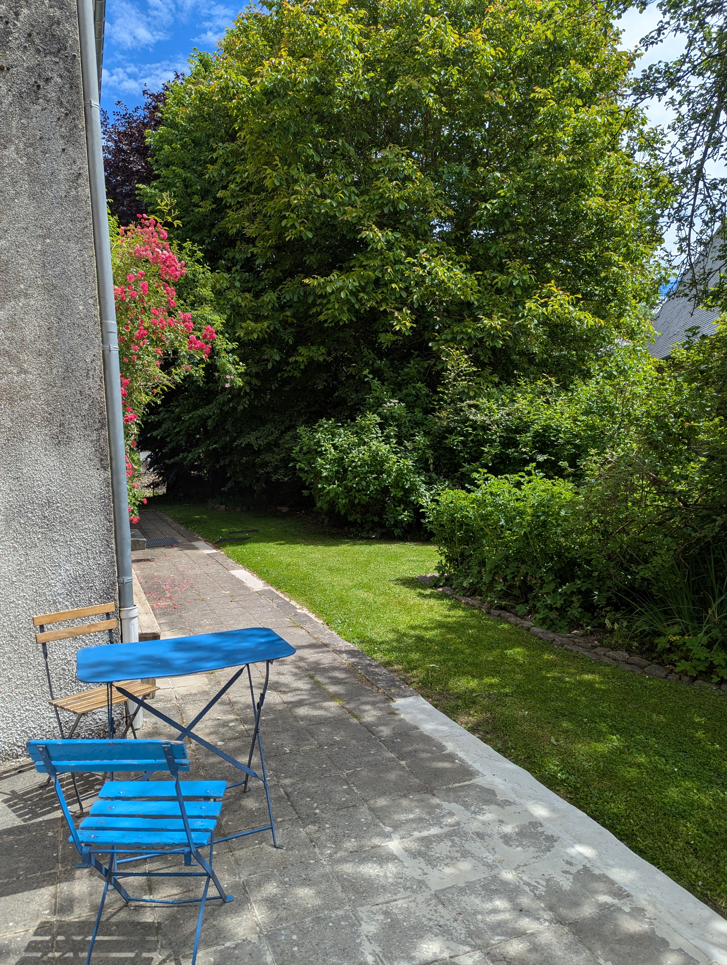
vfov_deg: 71.5
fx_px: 670
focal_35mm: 24
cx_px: 364
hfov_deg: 56.9
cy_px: 482
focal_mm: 6.81
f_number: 1.85
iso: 37
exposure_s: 1/1529
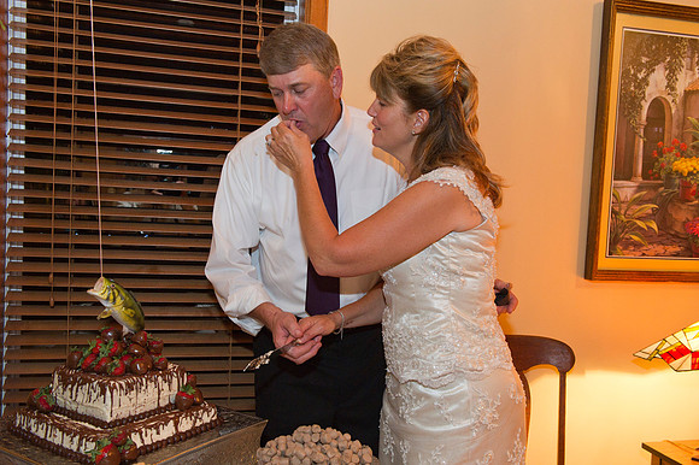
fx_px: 679
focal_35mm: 35
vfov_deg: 37.8
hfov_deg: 54.5
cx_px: 350
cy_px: 232
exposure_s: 1/40
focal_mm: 35
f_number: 5
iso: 2000
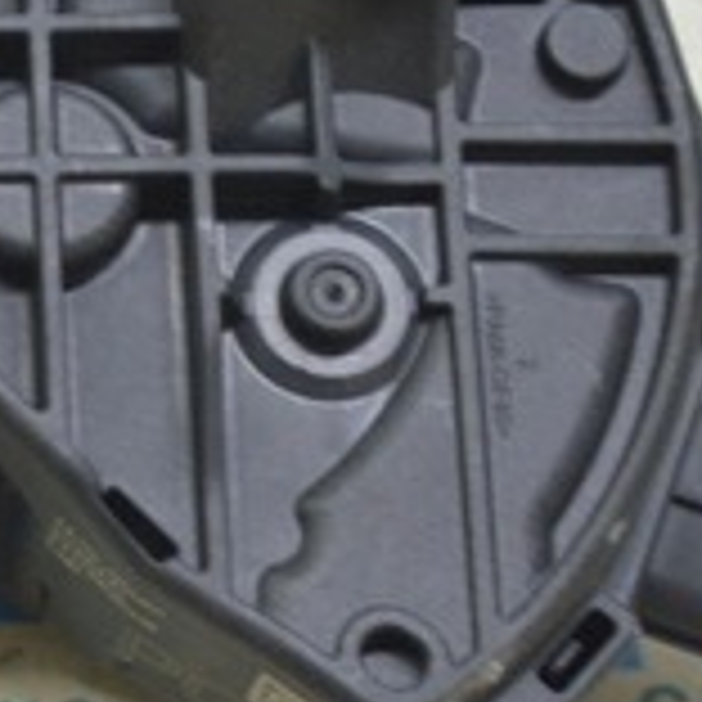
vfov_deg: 9.5
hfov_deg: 9.2
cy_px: 610
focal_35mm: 183
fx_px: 4193
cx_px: -446
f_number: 5.6
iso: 400
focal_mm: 35
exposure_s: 1/20
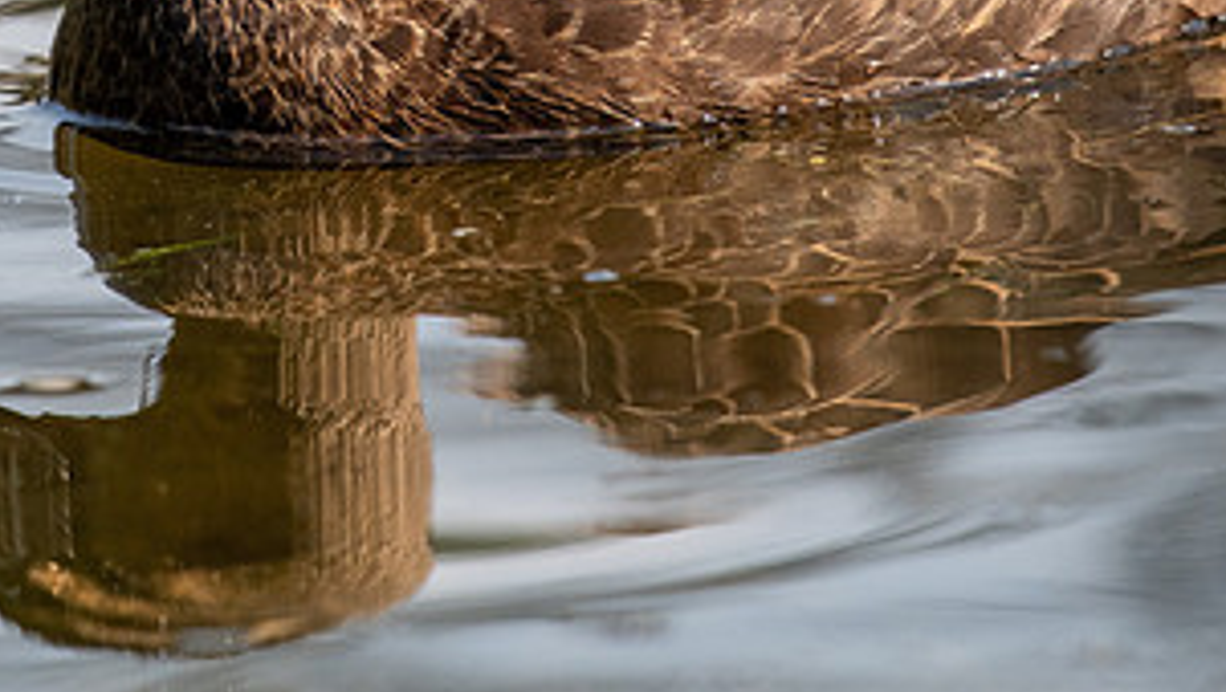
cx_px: 242
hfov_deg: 1.8
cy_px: -390
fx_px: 38300
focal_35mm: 1177
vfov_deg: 1.0
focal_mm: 400
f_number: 5.6
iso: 560
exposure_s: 1/1600
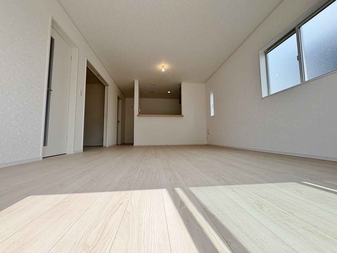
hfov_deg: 102.1
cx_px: 168
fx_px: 136
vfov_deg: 85.7
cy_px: 126
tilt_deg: +5.4
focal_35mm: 14
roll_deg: +1.0
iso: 40
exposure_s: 1/727
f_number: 2.2
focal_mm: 2.22
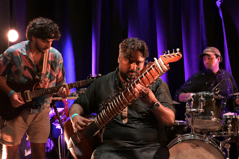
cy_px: 80
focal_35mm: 75
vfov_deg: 18.2
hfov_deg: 27.0
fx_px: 498
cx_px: 120
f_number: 5
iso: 8000
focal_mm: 50
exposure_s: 1/50
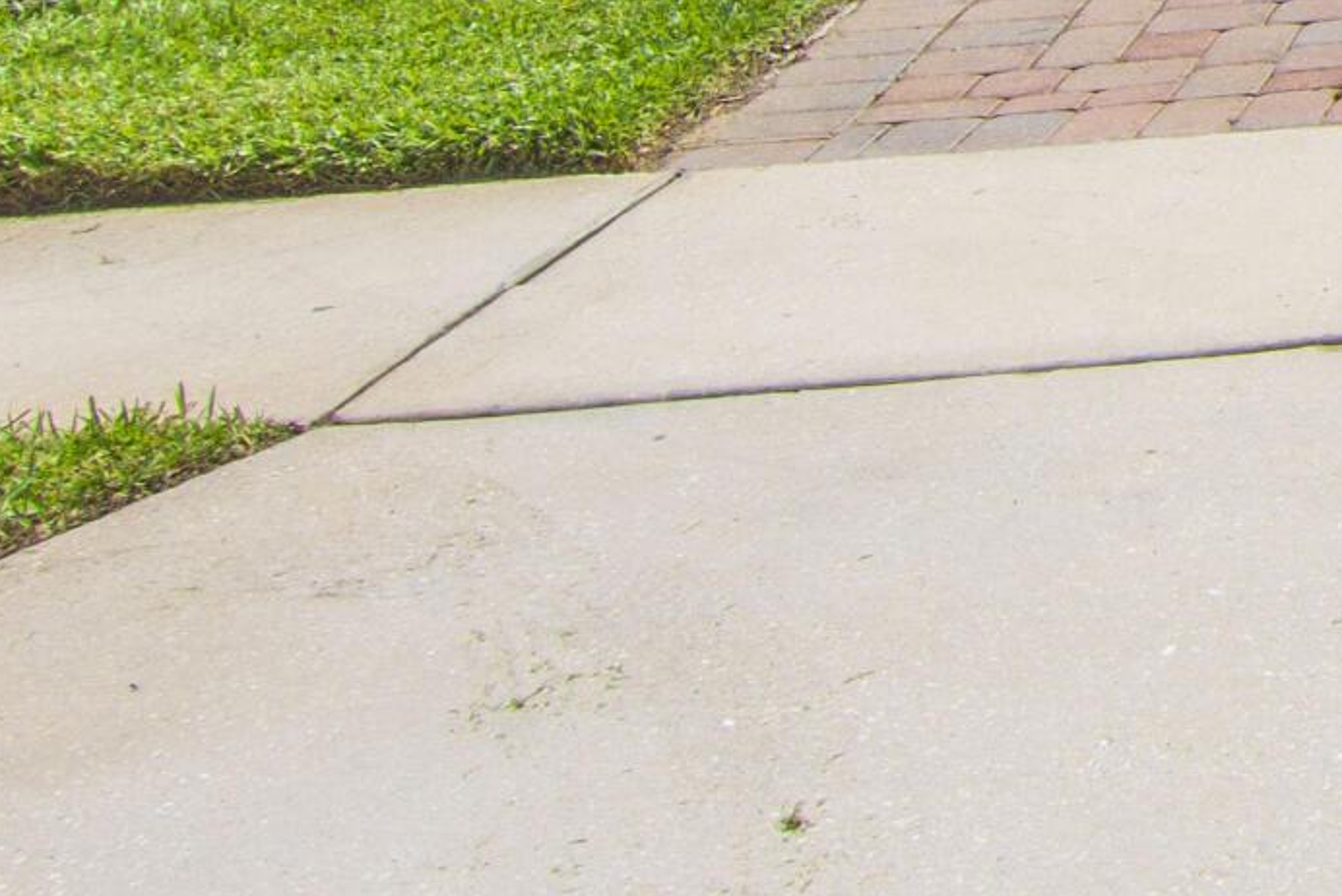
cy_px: -638
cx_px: 2525
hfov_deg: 16.1
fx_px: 3878
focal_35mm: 104
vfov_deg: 12.2
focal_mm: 16
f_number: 10
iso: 100
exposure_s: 1/250
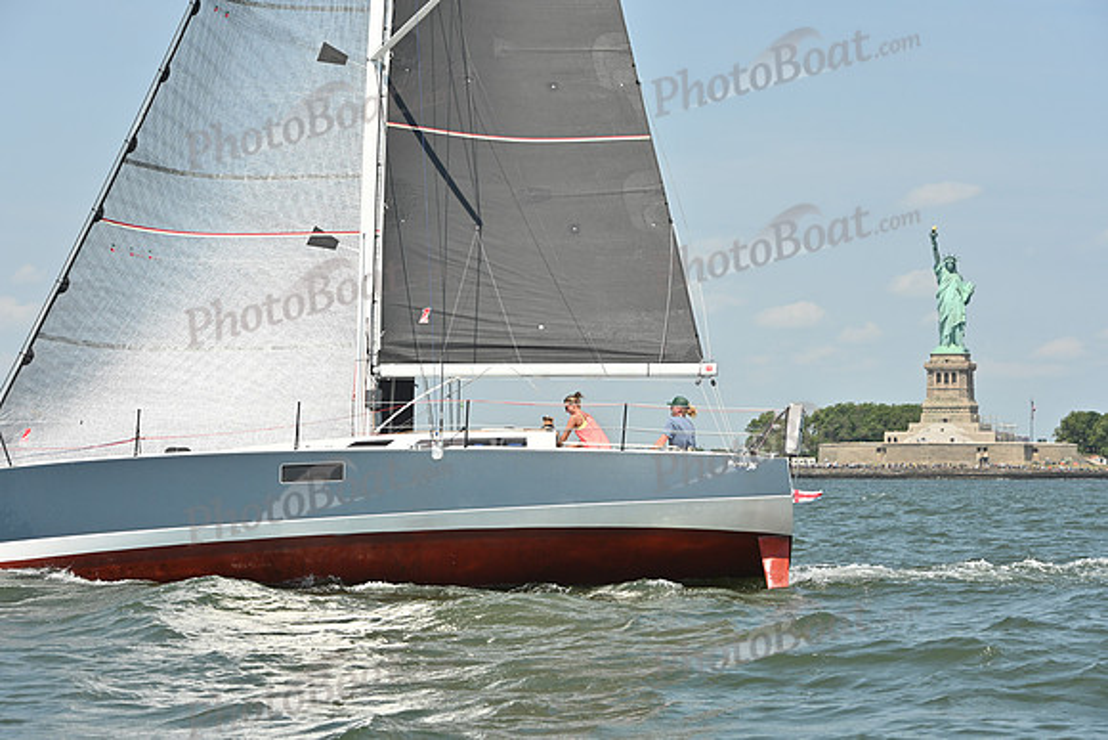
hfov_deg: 20.8
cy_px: 370
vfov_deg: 14.0
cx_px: 554
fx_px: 3017
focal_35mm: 98
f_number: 7.1
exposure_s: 1/2000
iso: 320
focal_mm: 98
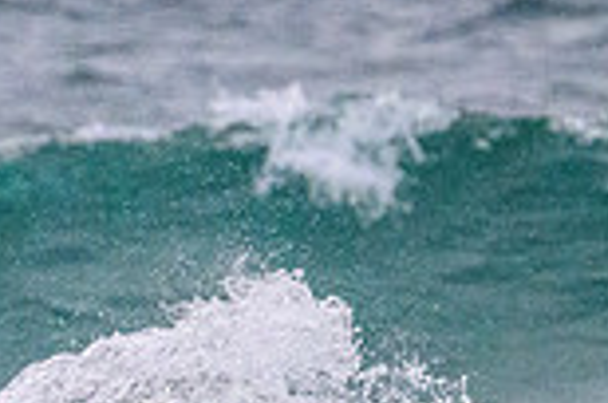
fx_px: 43045
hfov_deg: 0.8
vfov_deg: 0.5
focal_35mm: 2554
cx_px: -13
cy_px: 427
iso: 7200
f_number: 11
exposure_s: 1/2000
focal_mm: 600
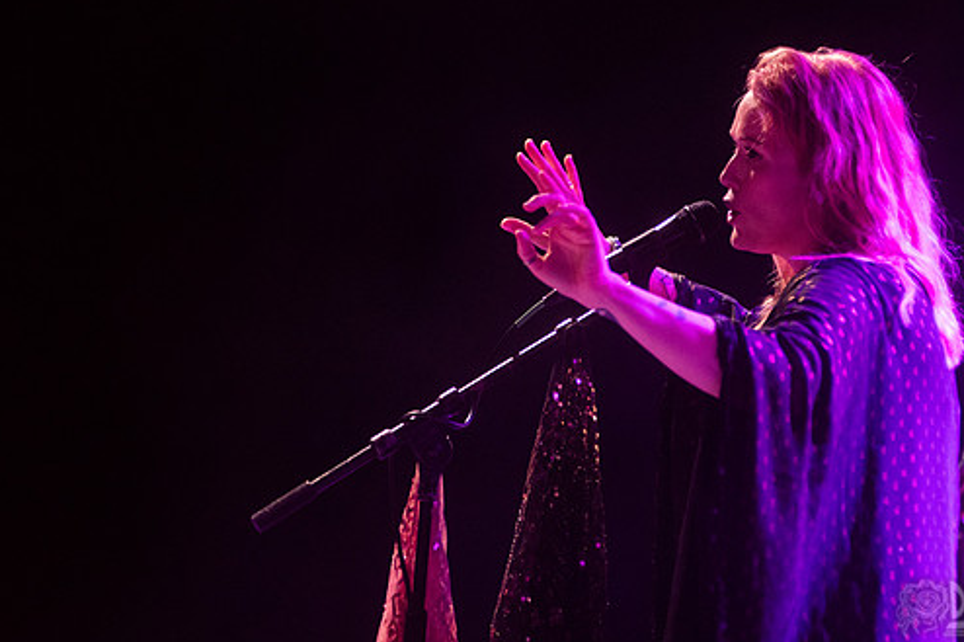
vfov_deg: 4.8
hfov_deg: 7.1
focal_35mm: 289
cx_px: 562
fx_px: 7736
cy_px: 186
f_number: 3.2
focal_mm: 200
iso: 2500
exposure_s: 1/320
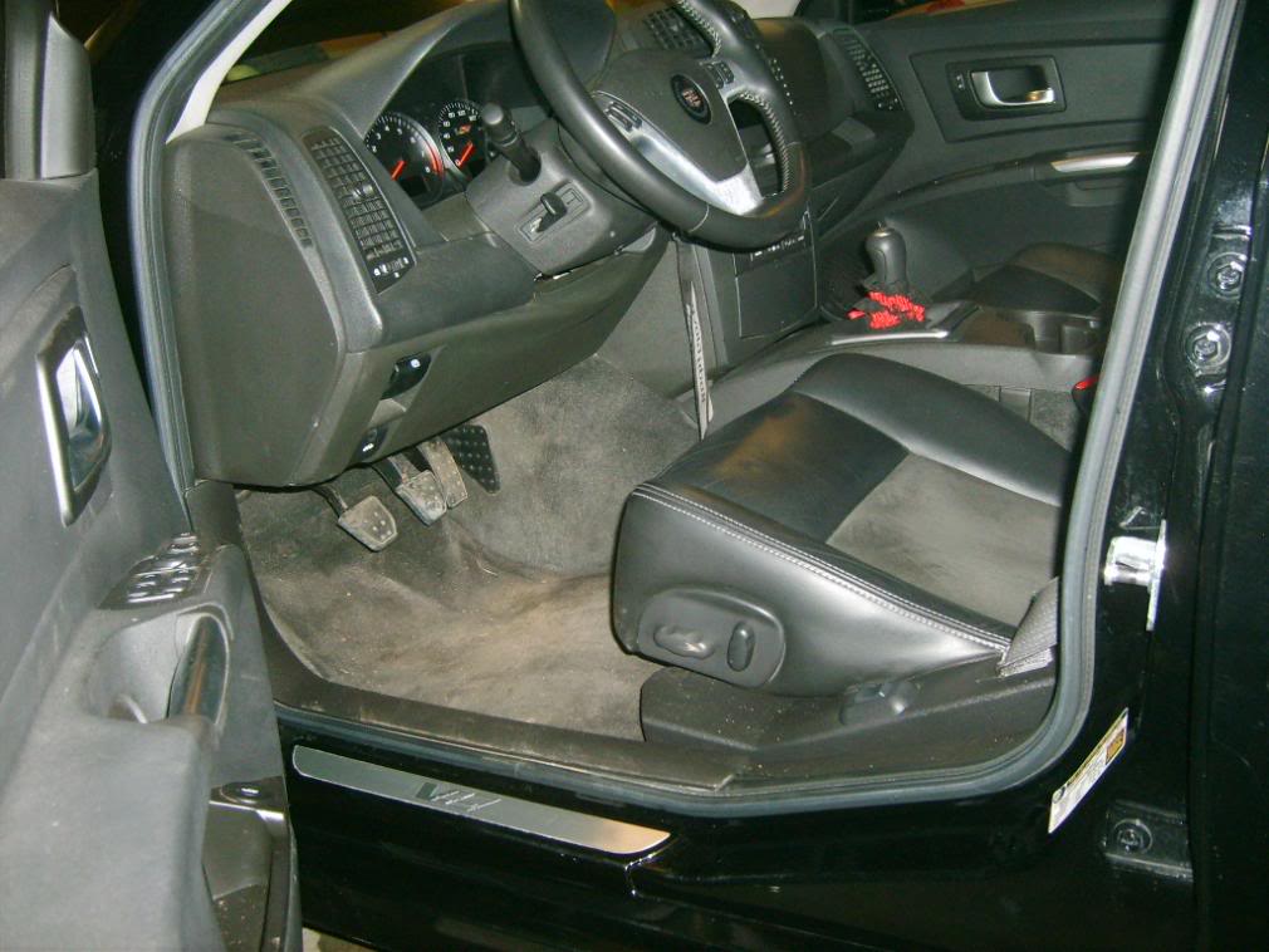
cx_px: 634
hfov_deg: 52.6
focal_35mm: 35
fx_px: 1283
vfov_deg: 40.7
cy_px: 476
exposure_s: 1/30
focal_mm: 5.8
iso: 277
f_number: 2.8
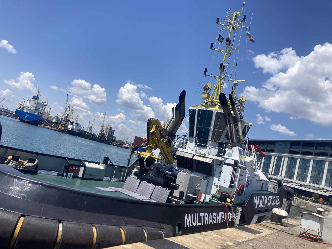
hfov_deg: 63.4
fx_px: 269
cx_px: 166
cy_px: 124
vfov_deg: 49.7
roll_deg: -15.9
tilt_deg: +8.1
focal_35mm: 28
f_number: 1.8
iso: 20
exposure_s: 1/2667
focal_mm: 3.99
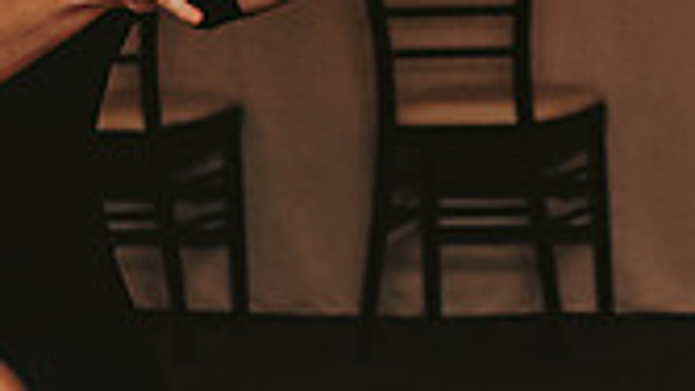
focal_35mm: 240
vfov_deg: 5.0
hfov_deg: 8.8
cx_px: 1028
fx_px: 4424
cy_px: -235
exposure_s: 1/200
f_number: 3.2
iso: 2000
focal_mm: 66
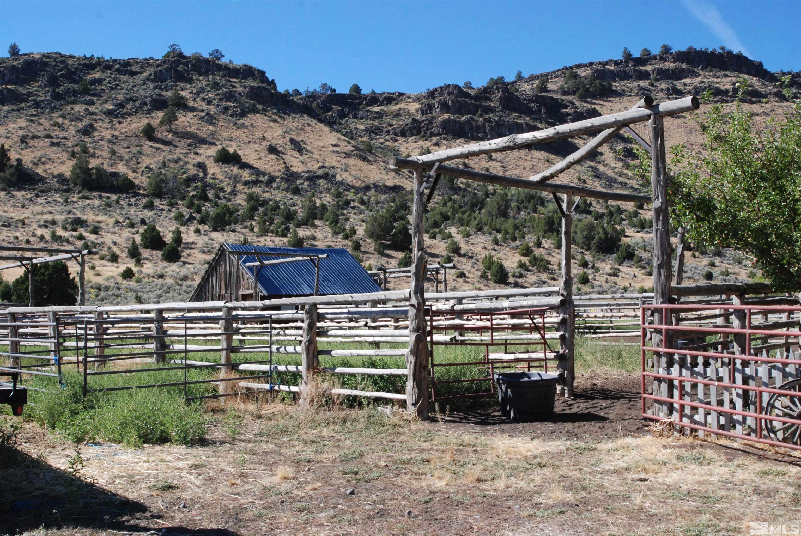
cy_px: 268
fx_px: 936
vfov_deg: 32.0
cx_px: 400
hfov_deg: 46.4
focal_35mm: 42
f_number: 13
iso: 1000
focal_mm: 28
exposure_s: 1/640
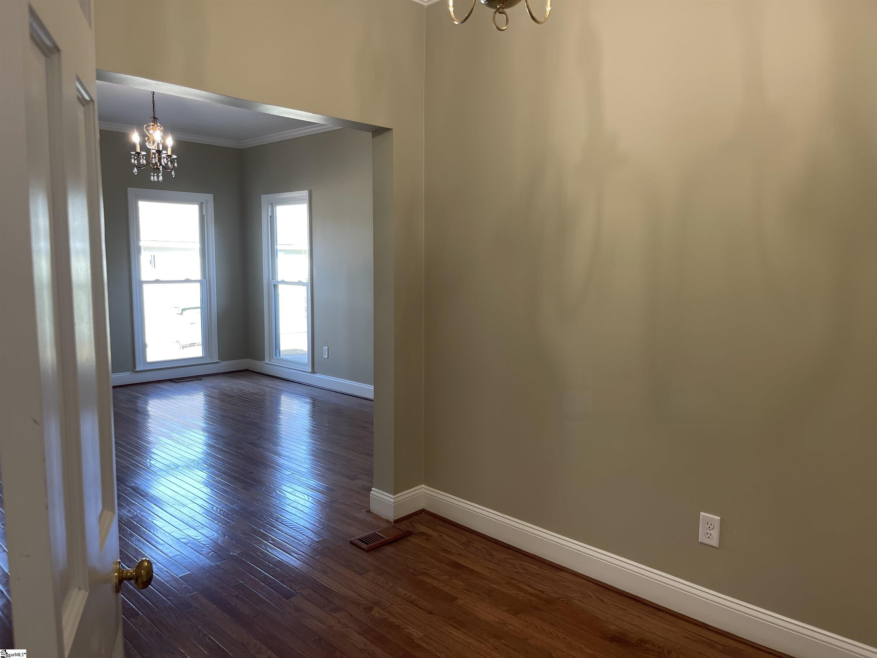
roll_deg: -1.0
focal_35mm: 25
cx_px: 438
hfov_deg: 69.4
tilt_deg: -7.2
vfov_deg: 54.9
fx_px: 633
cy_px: 329
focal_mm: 5.1
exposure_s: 1/120
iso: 125
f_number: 1.6
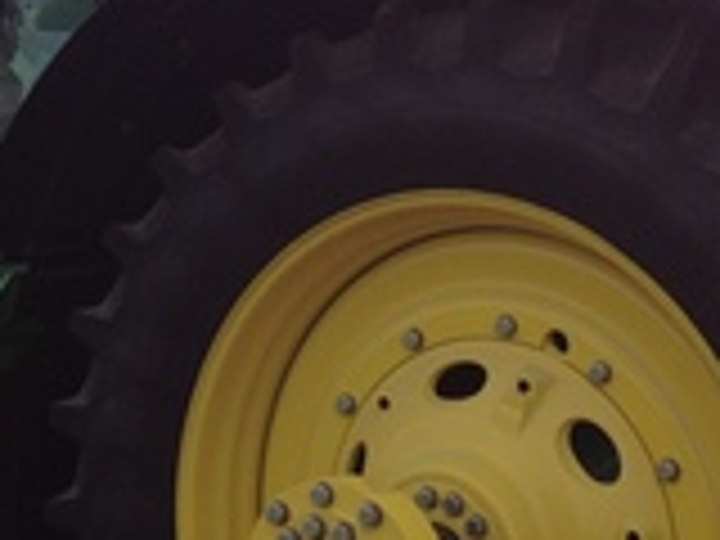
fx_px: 2475
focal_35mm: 119
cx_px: 374
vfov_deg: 12.4
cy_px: 207
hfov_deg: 16.6
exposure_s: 1/1284
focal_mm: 4.28
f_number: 2.4
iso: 64
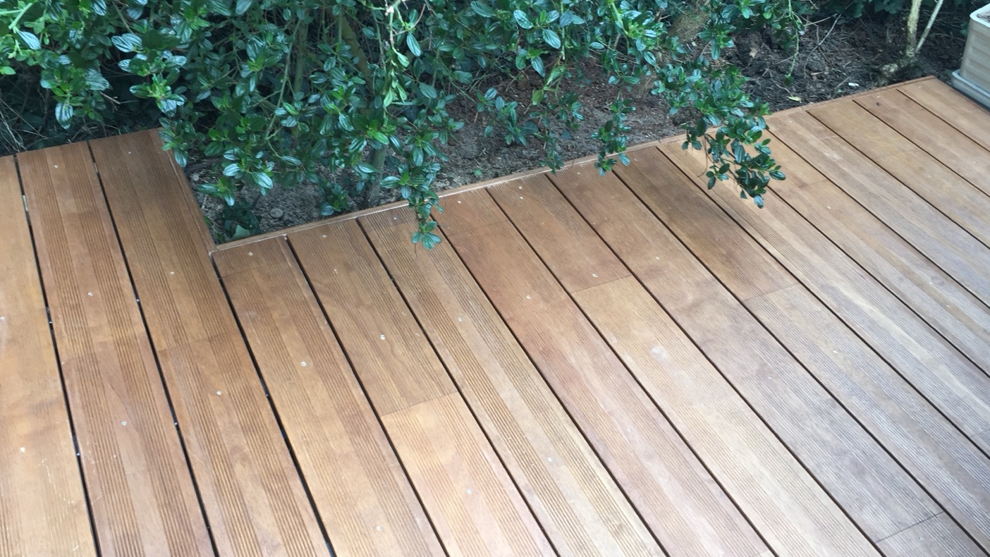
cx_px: 475
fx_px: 945
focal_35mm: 36
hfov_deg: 55.3
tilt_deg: -39.8
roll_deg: -3.5
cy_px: 274
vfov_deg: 32.8
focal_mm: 4.15
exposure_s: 1/114
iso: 32
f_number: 2.2
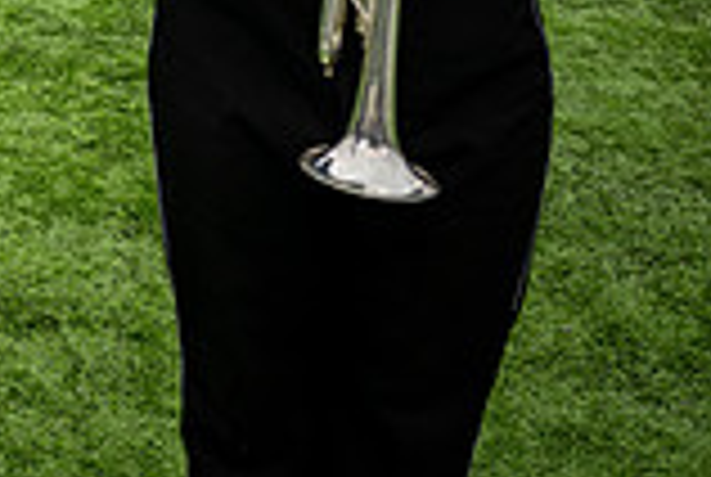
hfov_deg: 18.8
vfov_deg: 13.9
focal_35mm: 88
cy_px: -376
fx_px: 1741
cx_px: -500
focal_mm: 24
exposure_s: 1/500
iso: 100
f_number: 2.8
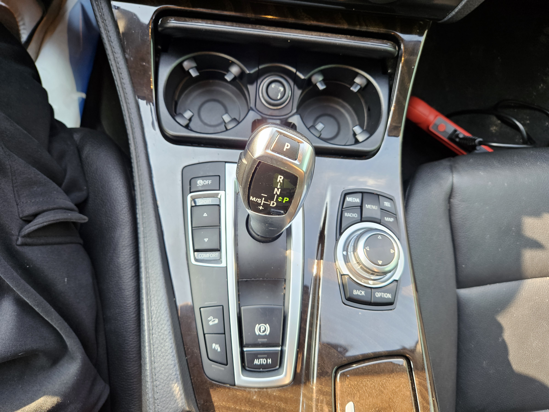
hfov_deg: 73.9
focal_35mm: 23
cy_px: 206
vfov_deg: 58.9
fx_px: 365
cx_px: 274
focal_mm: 5.4
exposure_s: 1/120
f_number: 1.8
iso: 160
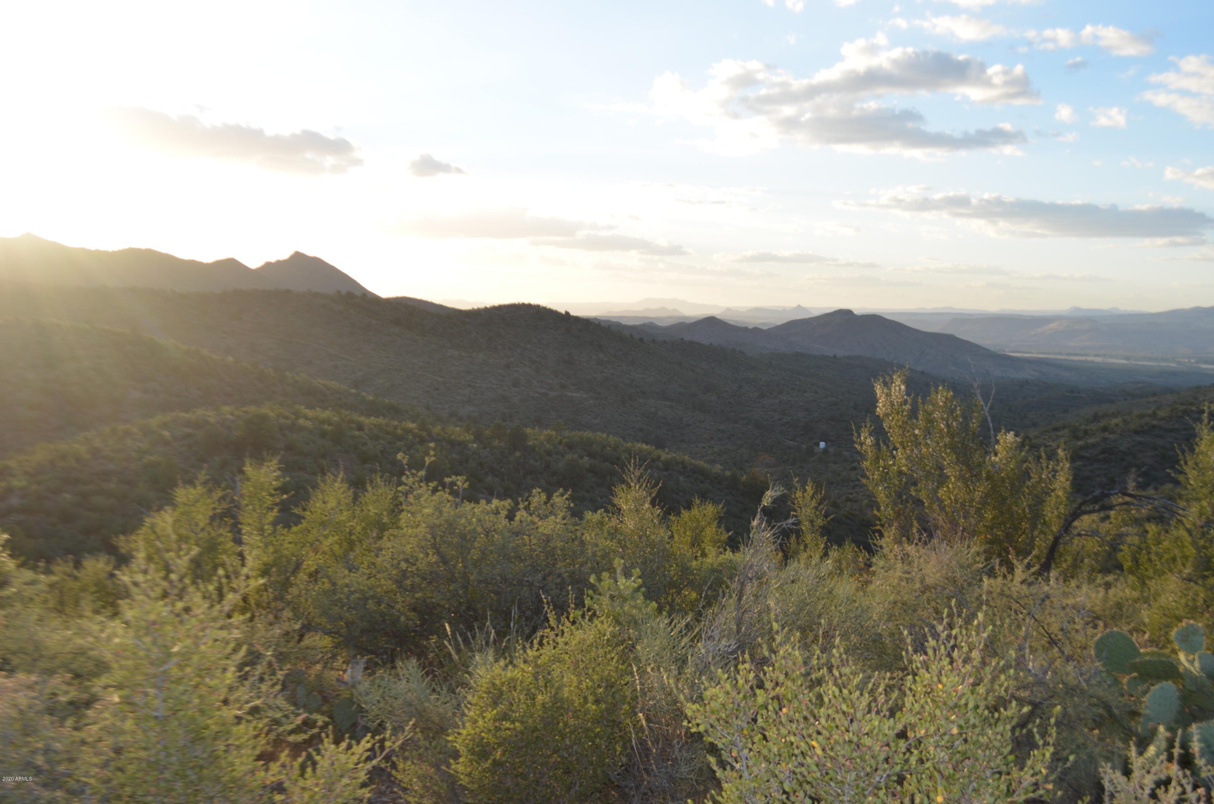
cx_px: 607
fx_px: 1211
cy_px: 402
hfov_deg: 53.2
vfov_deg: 36.7
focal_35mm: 36
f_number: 5.6
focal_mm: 24
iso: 100
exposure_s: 1/200
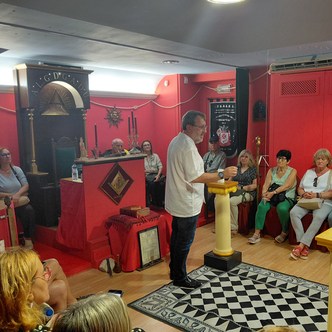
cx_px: 193
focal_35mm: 33
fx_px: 358
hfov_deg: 49.5
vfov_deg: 49.7
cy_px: 172
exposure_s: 1/50.1
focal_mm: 4.69
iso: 400
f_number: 1.8
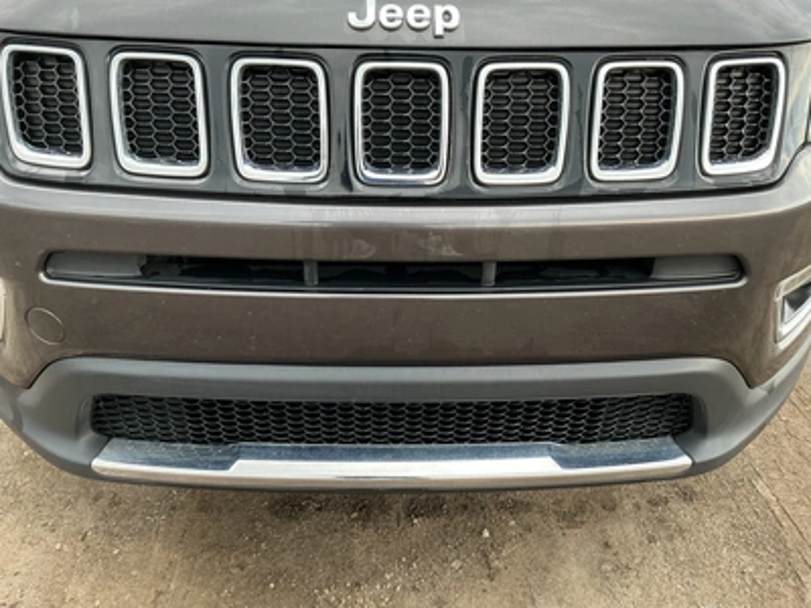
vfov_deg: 49.7
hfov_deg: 63.4
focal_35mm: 28
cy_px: 304
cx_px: 406
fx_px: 656
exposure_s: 1/67
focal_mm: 3
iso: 64
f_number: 1.8
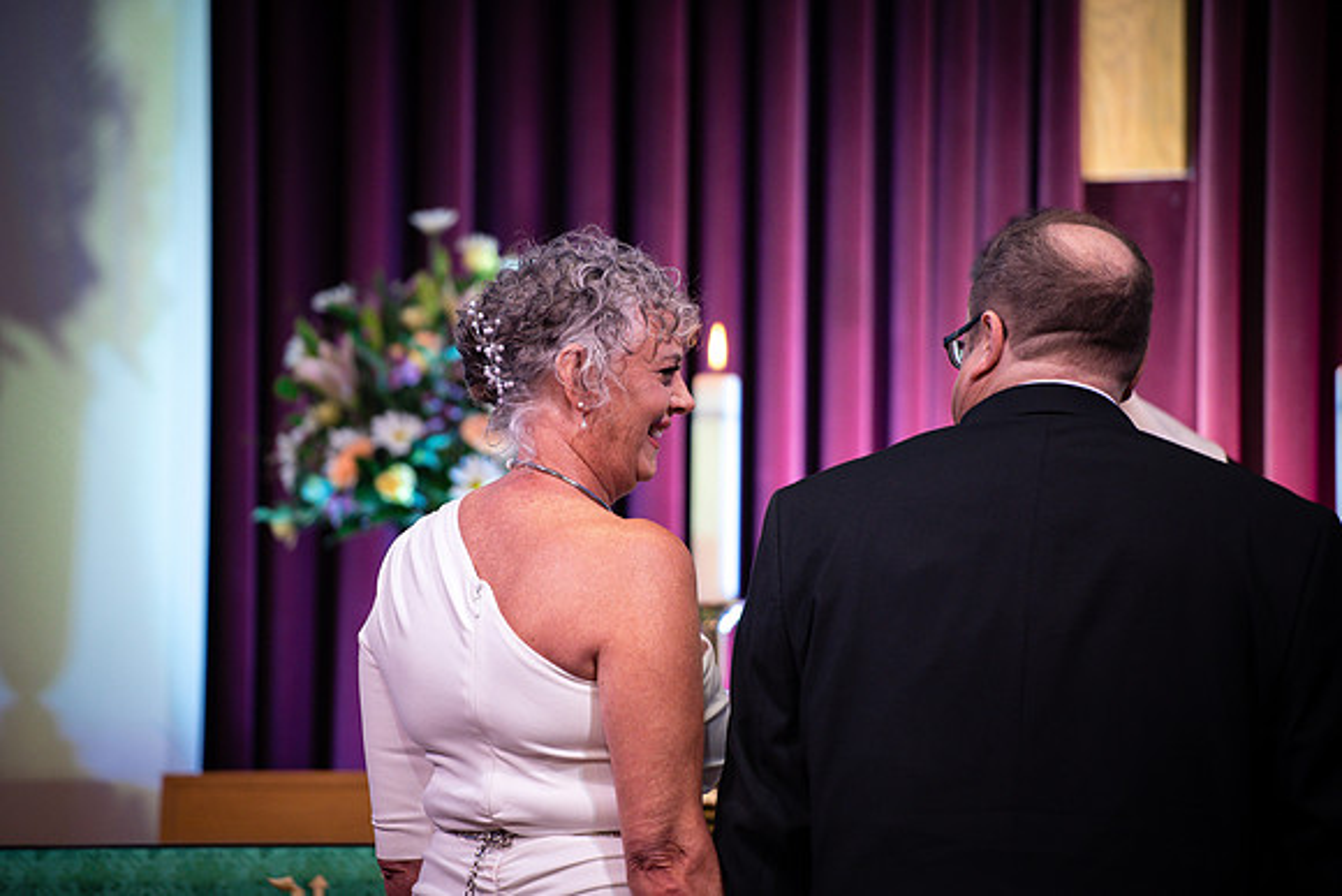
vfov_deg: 6.9
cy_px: 448
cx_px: 671
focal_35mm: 200
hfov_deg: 10.3
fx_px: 7457
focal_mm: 200
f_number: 2.8
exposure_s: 1/200
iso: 800
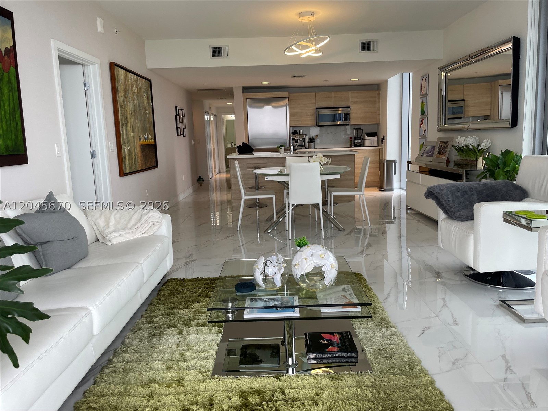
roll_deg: +1.6
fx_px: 412
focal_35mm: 26
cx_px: 274
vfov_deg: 53.1
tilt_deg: -8.4
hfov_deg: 67.3
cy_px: 206
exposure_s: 1/120
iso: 64
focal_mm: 4.2
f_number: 1.6
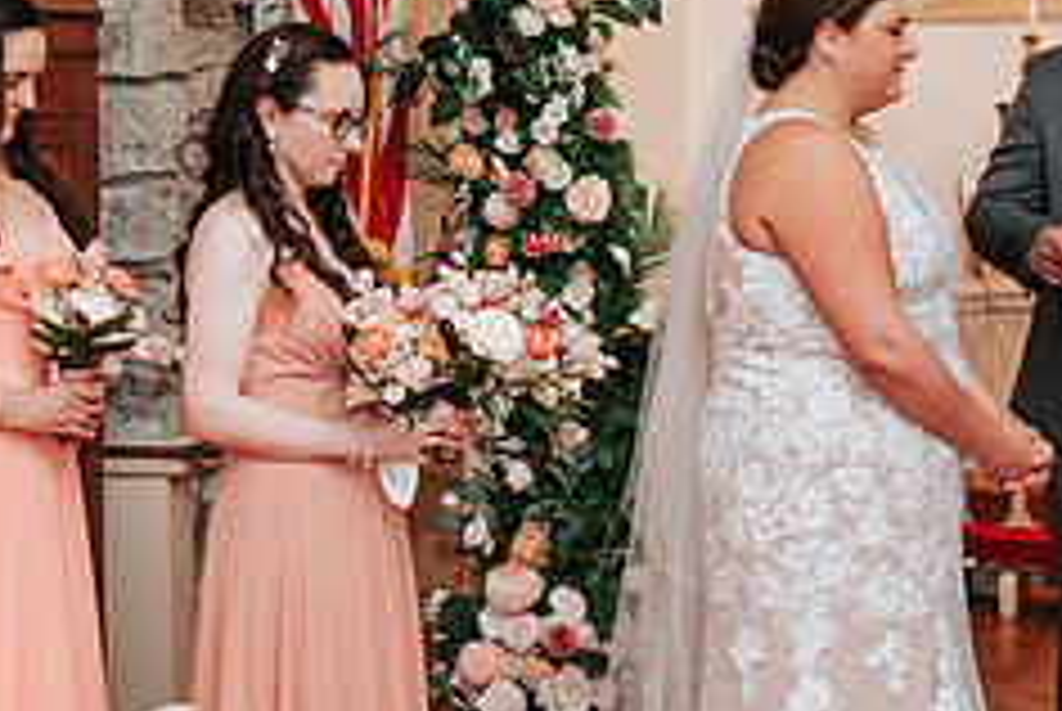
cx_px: -132
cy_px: 226
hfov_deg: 17.9
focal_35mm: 110
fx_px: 3249
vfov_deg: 12.5
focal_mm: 35
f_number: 2.8
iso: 1000
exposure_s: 1/200
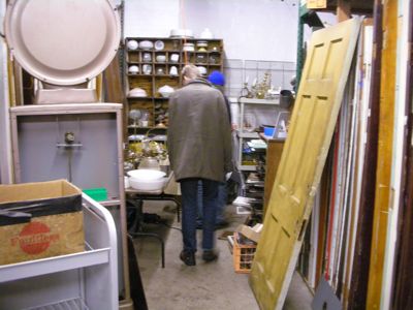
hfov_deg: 52.6
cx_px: 206
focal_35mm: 35
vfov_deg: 40.7
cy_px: 155
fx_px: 418
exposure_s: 1/8.1
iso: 413
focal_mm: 5.8
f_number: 2.8
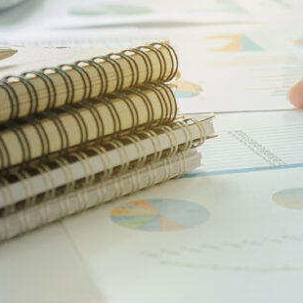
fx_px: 1000
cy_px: -18
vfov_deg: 16.8
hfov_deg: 17.2
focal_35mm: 101
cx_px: 120
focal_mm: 24.3
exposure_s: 1/125
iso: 640
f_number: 4.5
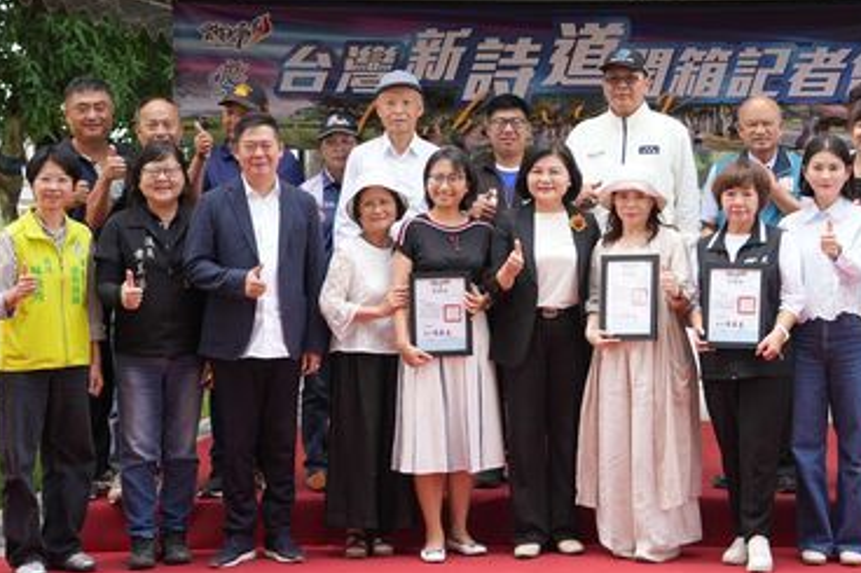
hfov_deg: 25.2
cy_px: 210
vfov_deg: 17.0
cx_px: 618
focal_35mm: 80
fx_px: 1912
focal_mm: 49
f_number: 4
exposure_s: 1/400
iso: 200
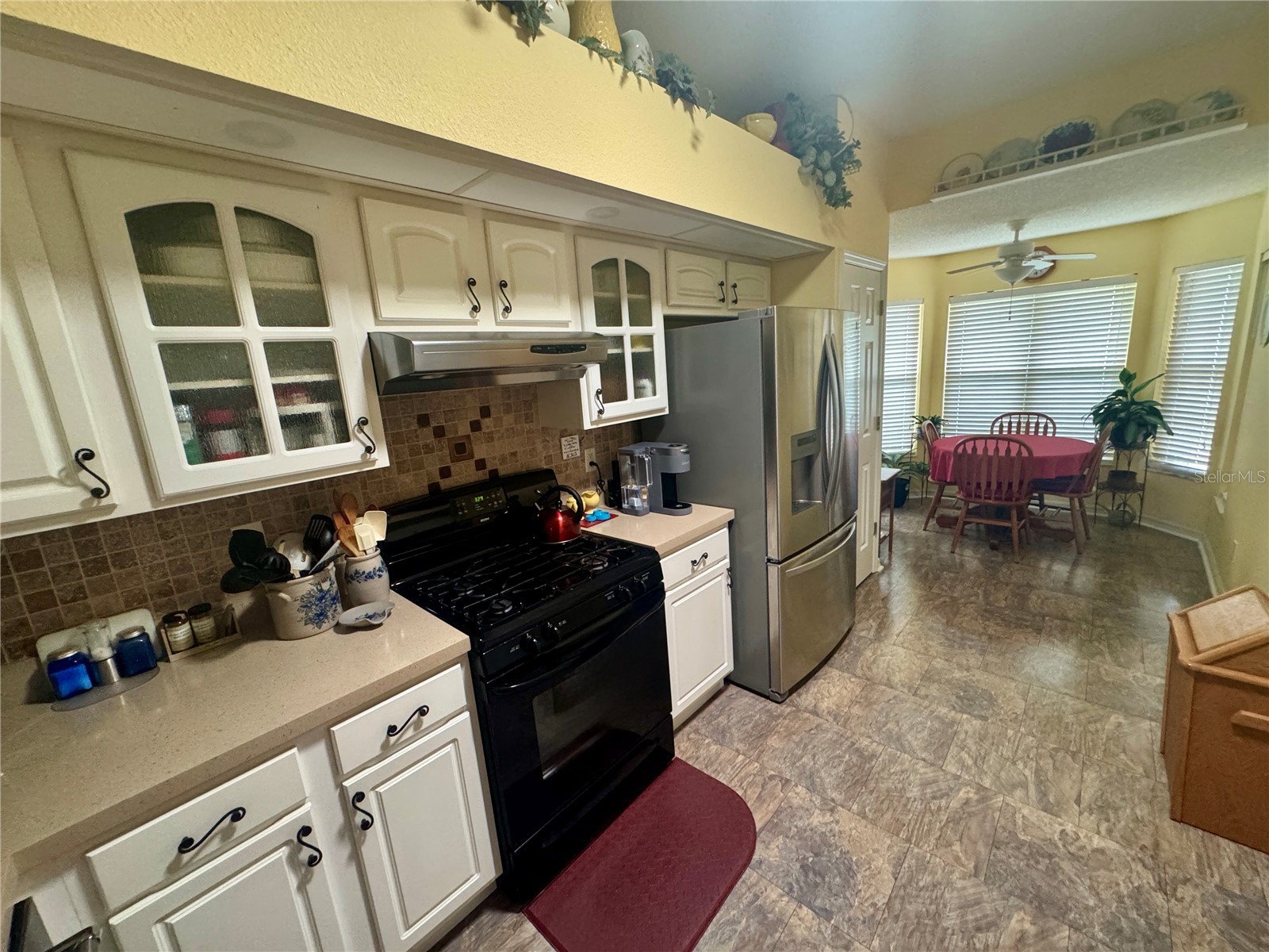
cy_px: 476
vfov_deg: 85.7
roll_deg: +4.1
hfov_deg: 102.1
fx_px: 513
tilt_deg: -12.4
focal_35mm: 14
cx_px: 634
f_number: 2.2
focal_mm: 2.22
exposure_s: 1/60
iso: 640
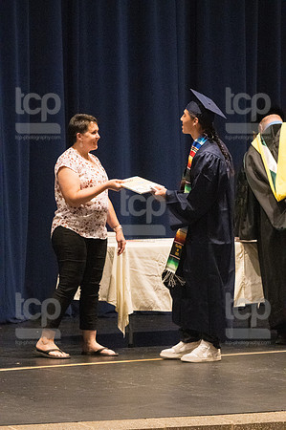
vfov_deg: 10.6
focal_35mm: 195
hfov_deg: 7.0
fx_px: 2329
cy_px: 215
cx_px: 143
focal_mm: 130
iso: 8000
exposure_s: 1/250
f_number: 4.5
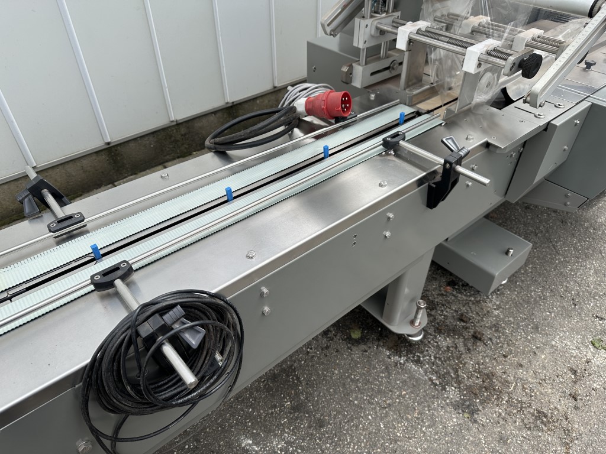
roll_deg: +0.4
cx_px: 303
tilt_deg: -40.9
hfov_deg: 71.6
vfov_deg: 56.8
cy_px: 227
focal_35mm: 24
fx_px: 420
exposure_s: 1/1613
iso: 80
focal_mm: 6.86
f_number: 1.78
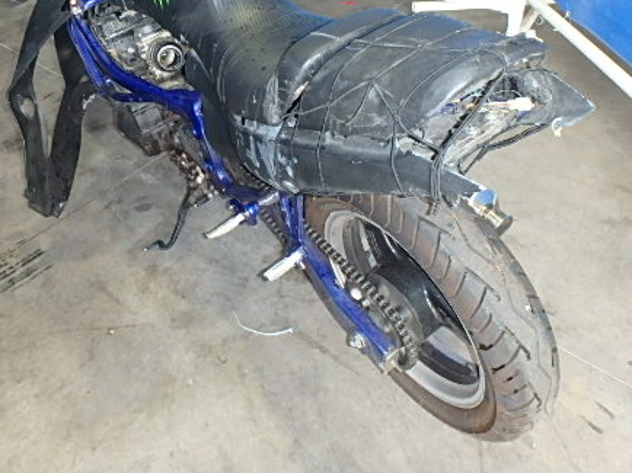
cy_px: 130
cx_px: 322
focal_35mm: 31
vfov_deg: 44.2
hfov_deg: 58.4
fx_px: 566
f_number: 3.5
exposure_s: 1/30
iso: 400
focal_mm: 3.7
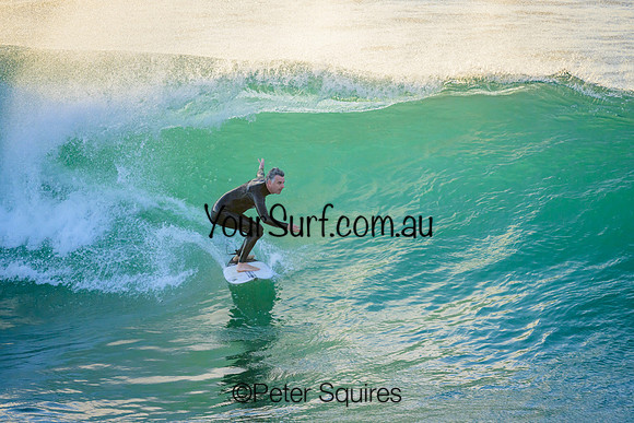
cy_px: 212
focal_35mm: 800
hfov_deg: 2.6
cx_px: 317
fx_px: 14092
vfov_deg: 1.7
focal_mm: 800
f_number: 6.3
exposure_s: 1/2000
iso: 1800
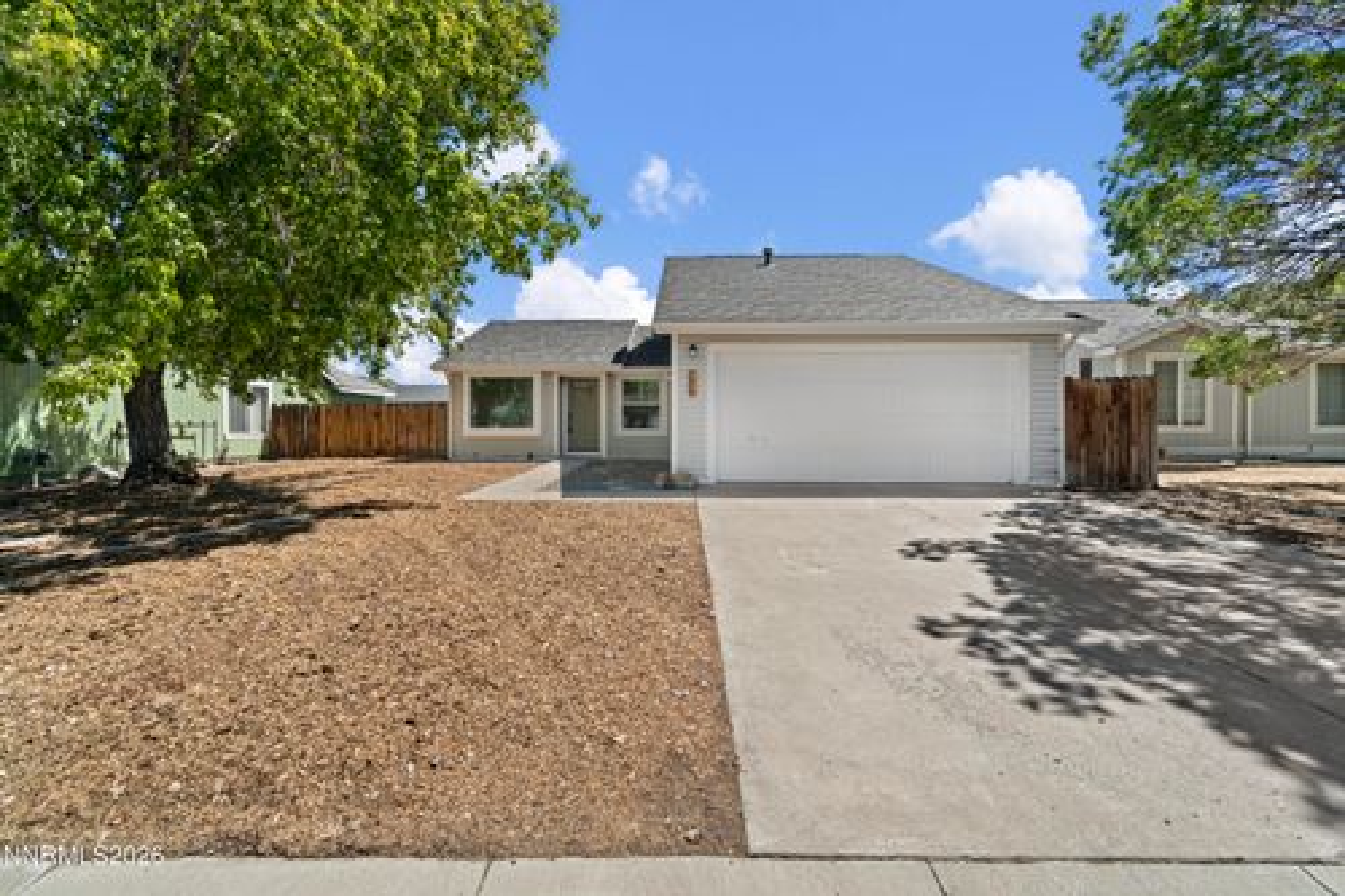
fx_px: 560
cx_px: 672
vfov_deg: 77.3
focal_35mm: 15
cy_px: 448
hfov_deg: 100.4
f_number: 8
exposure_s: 1/40
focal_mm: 10
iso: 100
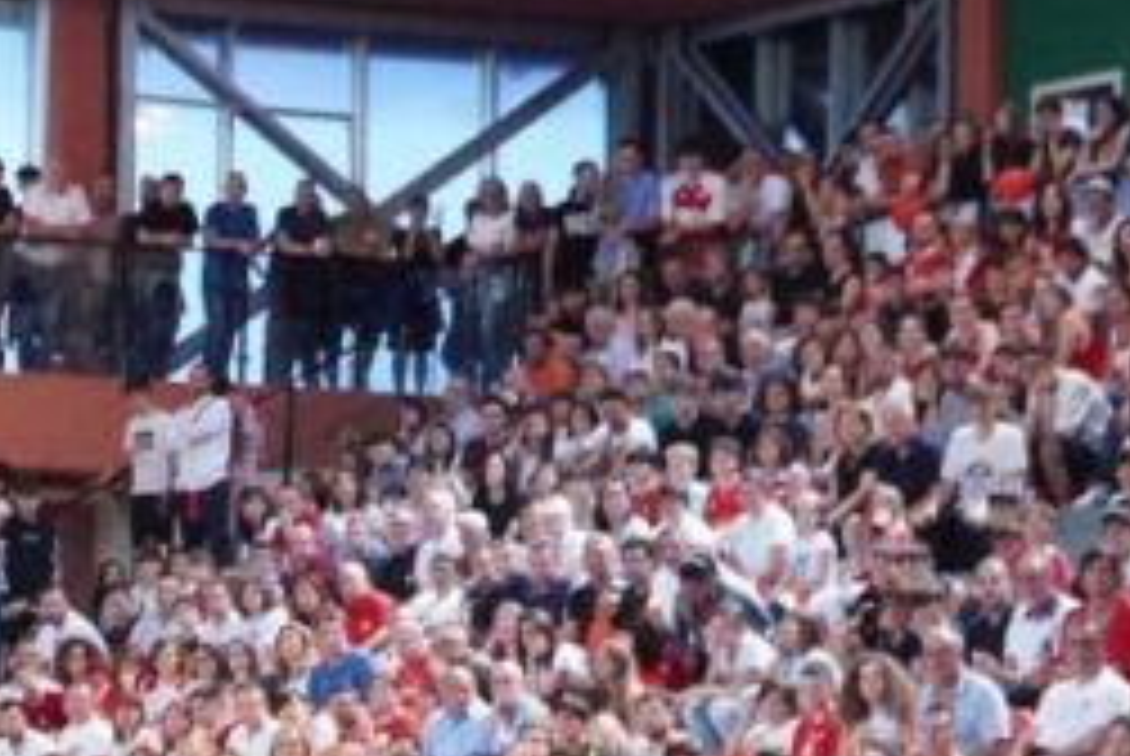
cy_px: 1166
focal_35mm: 153
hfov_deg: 12.8
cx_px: -477
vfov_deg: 8.8
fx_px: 4808
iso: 5000
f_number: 4
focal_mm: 32
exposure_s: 1/500
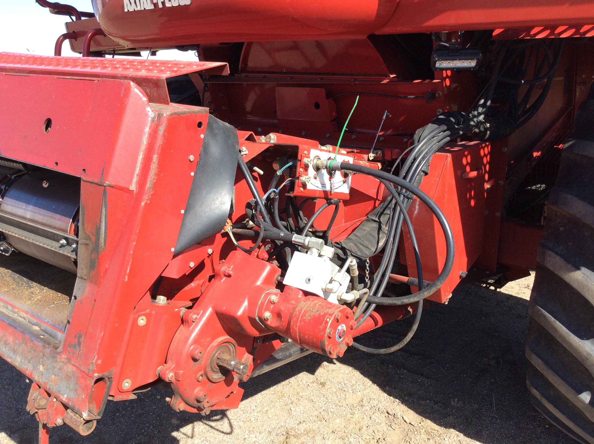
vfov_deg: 44.1
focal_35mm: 32
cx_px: 297
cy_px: 222
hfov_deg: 56.9
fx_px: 548
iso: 32
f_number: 2.4
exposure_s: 1/555
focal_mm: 3.3
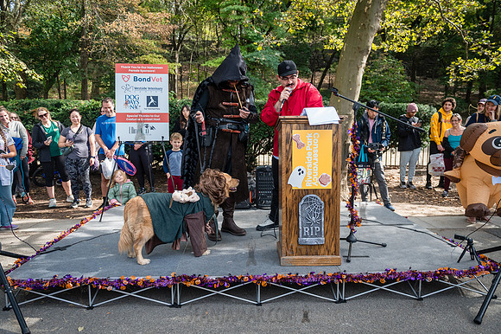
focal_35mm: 26
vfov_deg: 49.4
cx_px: 250
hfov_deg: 69.3
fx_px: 362
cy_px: 167
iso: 1000
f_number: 4
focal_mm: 26
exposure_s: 1/800
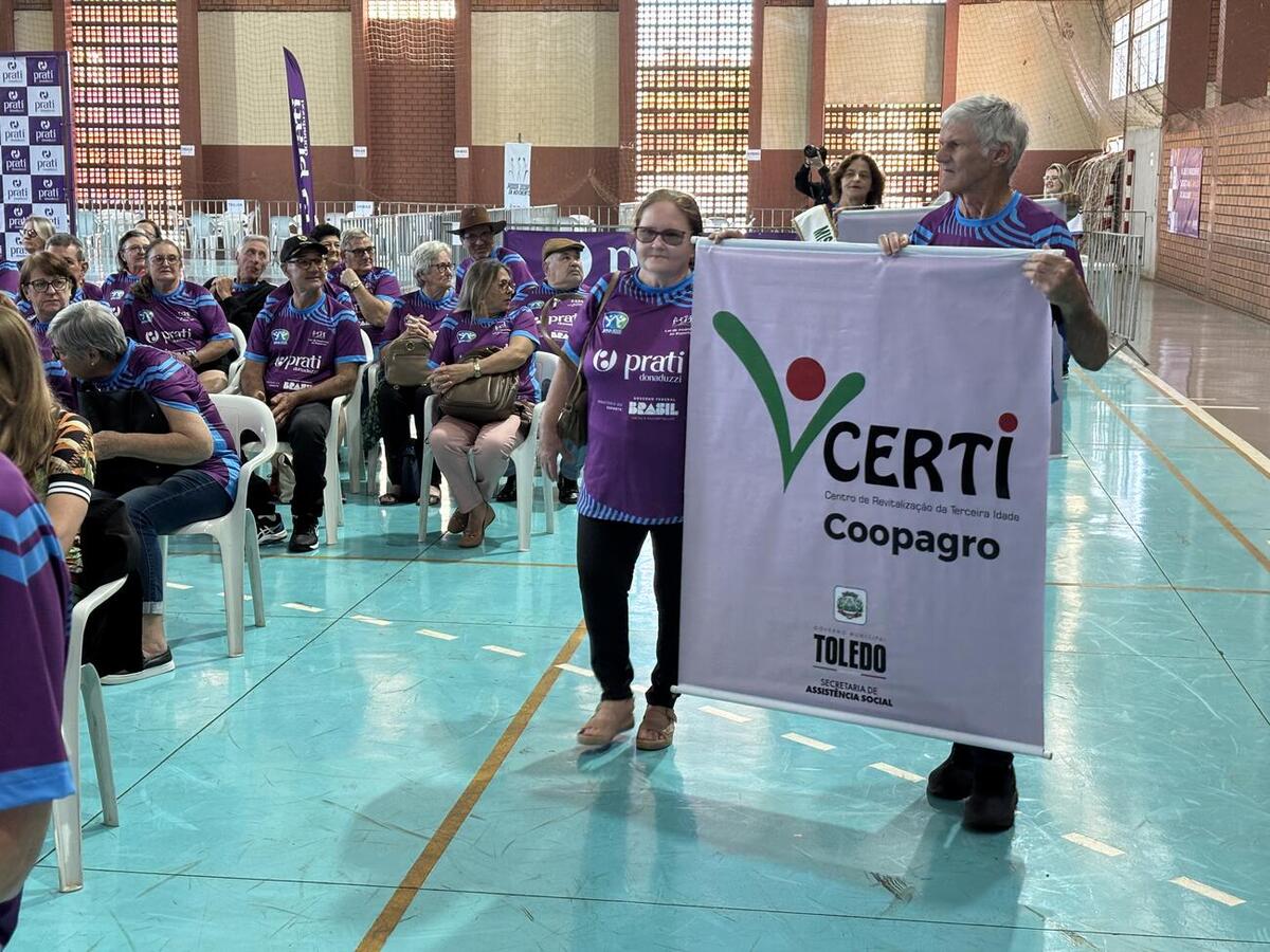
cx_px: 635
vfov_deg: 28.0
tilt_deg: -9.4
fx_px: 1908
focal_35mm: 52
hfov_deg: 36.8
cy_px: 476
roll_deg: -0.2
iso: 125
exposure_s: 1/60
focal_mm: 5.96
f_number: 1.6
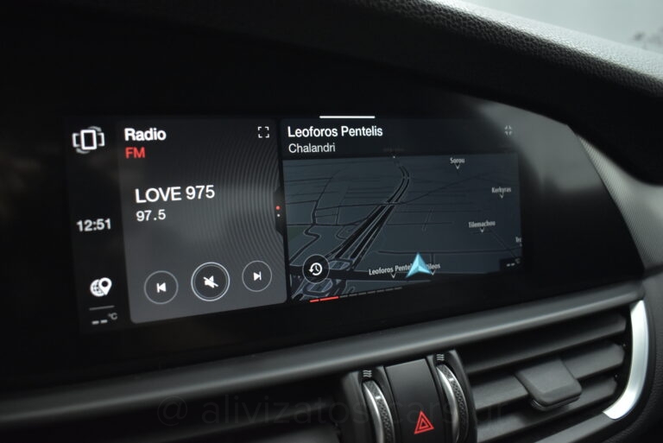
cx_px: 332
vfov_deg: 41.8
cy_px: 222
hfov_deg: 59.5
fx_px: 580
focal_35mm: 32
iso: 1600
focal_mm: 21
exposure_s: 1/50
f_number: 3.8
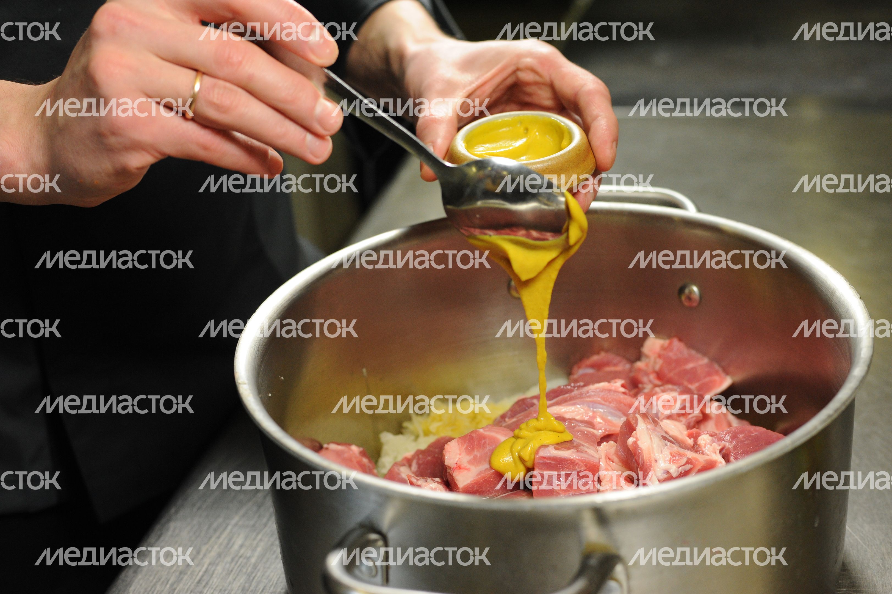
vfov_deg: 27.0
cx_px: 446
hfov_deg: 39.6
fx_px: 1238
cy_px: 297
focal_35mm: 50
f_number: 5.6
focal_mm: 50
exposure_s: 1/500
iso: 2000
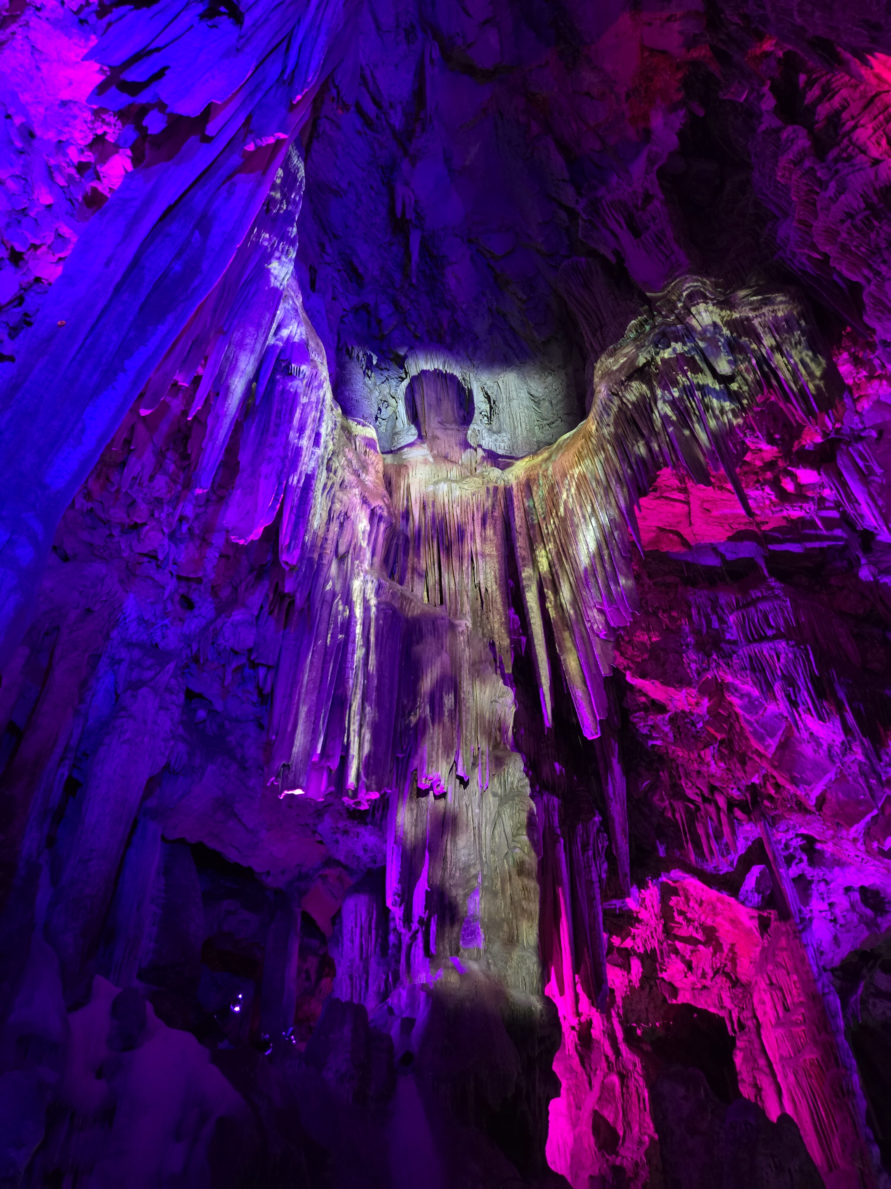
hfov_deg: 58.9
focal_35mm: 23
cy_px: 594
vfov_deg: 73.9
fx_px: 789
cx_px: 446
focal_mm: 5.4
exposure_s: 1/20
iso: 1250
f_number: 1.8
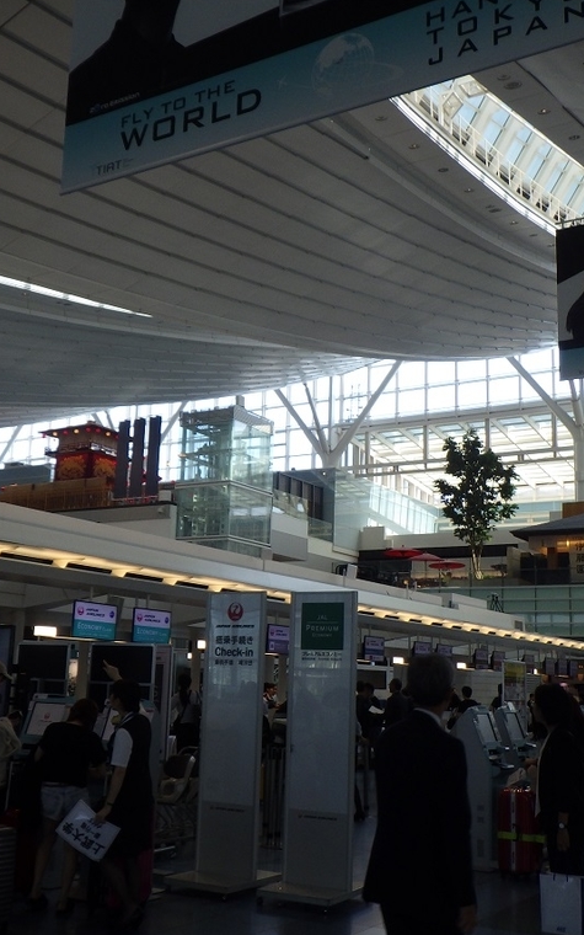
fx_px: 1019
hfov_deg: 32.0
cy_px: 466
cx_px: 272
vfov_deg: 49.3
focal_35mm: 40
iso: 125
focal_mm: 5
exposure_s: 1/125
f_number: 3.5
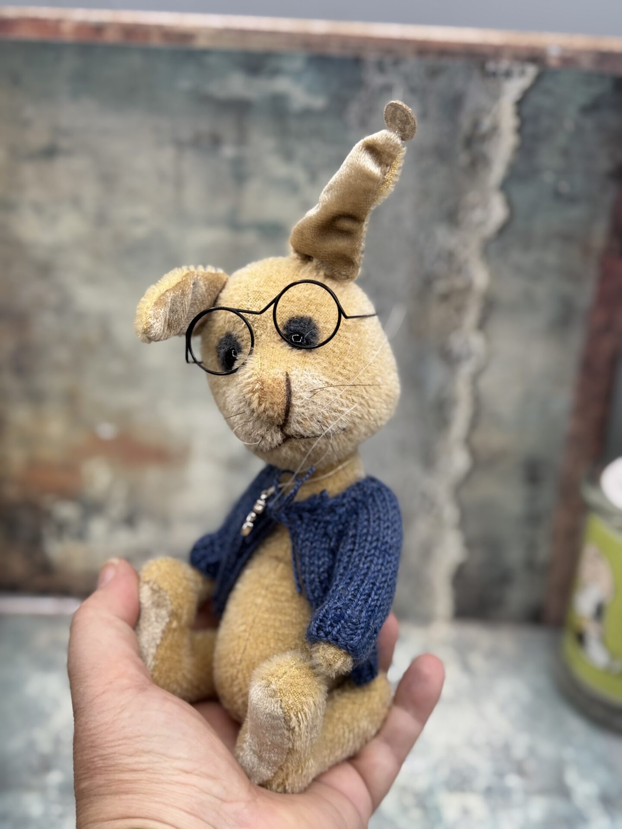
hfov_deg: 30.3
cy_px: 414
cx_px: 311
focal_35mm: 48
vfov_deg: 39.7
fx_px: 1150
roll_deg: -3.2
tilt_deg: -26.2
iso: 50
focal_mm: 6.76
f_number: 1.78
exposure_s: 1/100
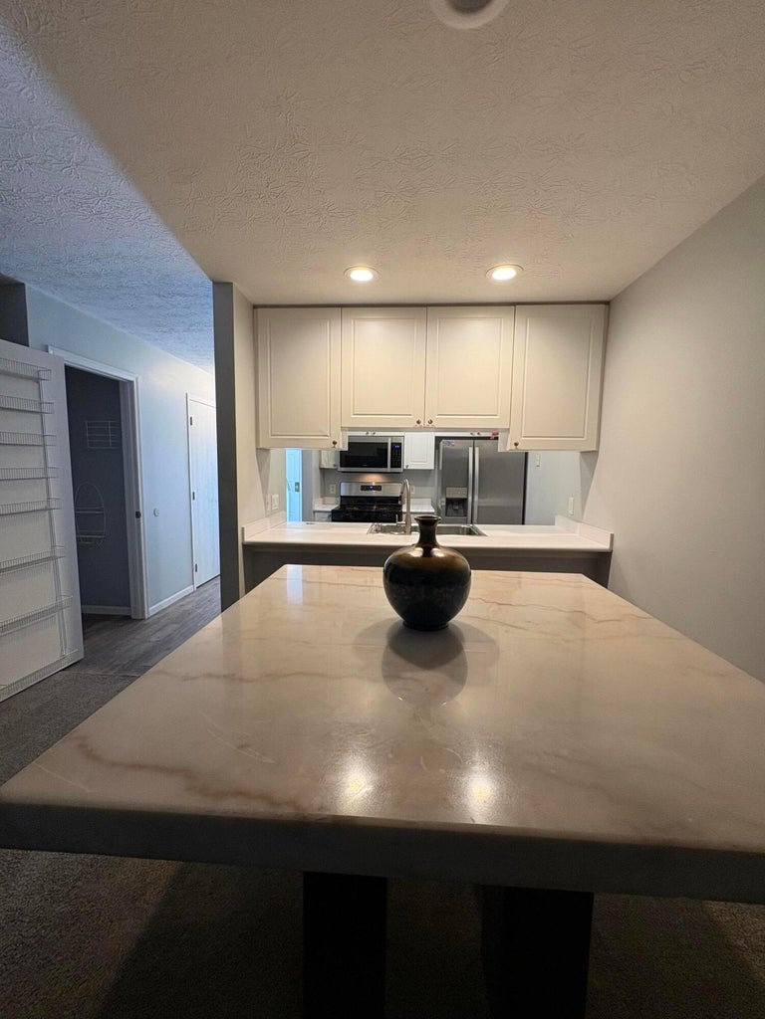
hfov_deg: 85.7
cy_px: 510
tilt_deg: -5.7
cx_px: 382
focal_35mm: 14
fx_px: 413
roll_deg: -1.4
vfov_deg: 102.1
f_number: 2.2
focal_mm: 2.22
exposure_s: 1/60
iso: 125
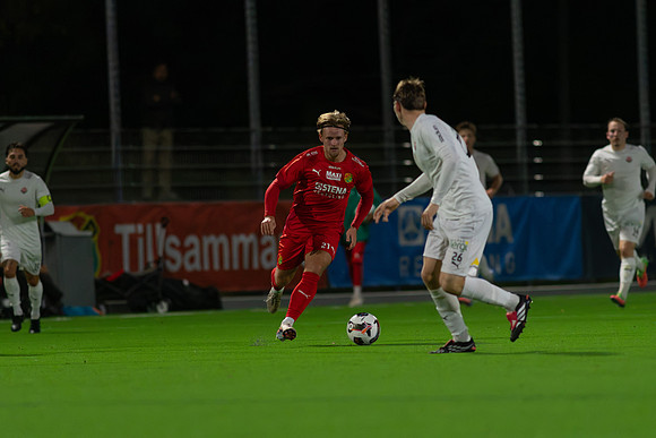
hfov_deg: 4.6
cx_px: 328
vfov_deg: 3.1
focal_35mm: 450
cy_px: 219
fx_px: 8202
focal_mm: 300
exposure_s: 1/1000
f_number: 3.2
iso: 8000
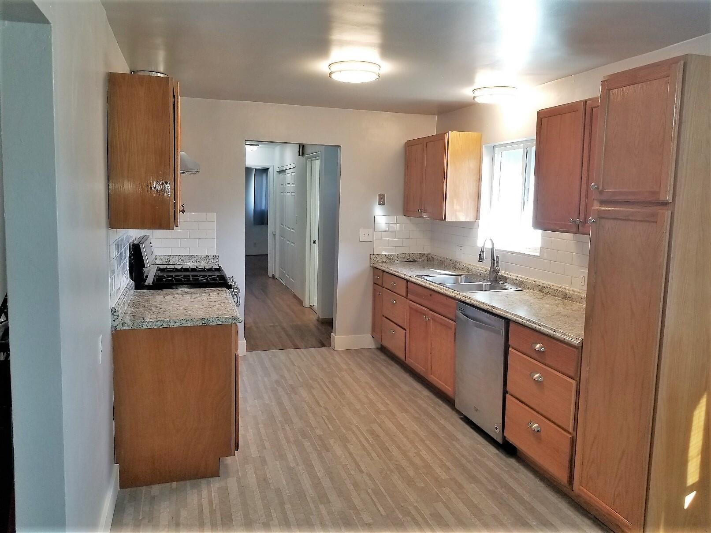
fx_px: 534
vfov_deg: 53.1
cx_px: 356
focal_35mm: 26
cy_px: 266
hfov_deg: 67.3
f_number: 1.7
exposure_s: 1/60
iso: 64
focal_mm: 4.25
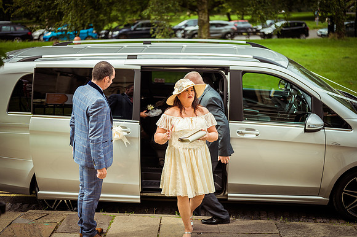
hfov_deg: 39.6
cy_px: 118
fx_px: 496
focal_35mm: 50
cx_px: 178
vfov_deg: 27.0
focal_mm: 50
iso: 100
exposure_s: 1/1600
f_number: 1.8
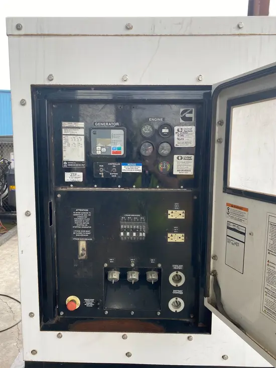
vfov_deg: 67.3
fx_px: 276
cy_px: 184
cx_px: 138
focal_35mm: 26
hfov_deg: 53.1
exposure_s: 1/199
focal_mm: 4.25
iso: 32
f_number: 1.8
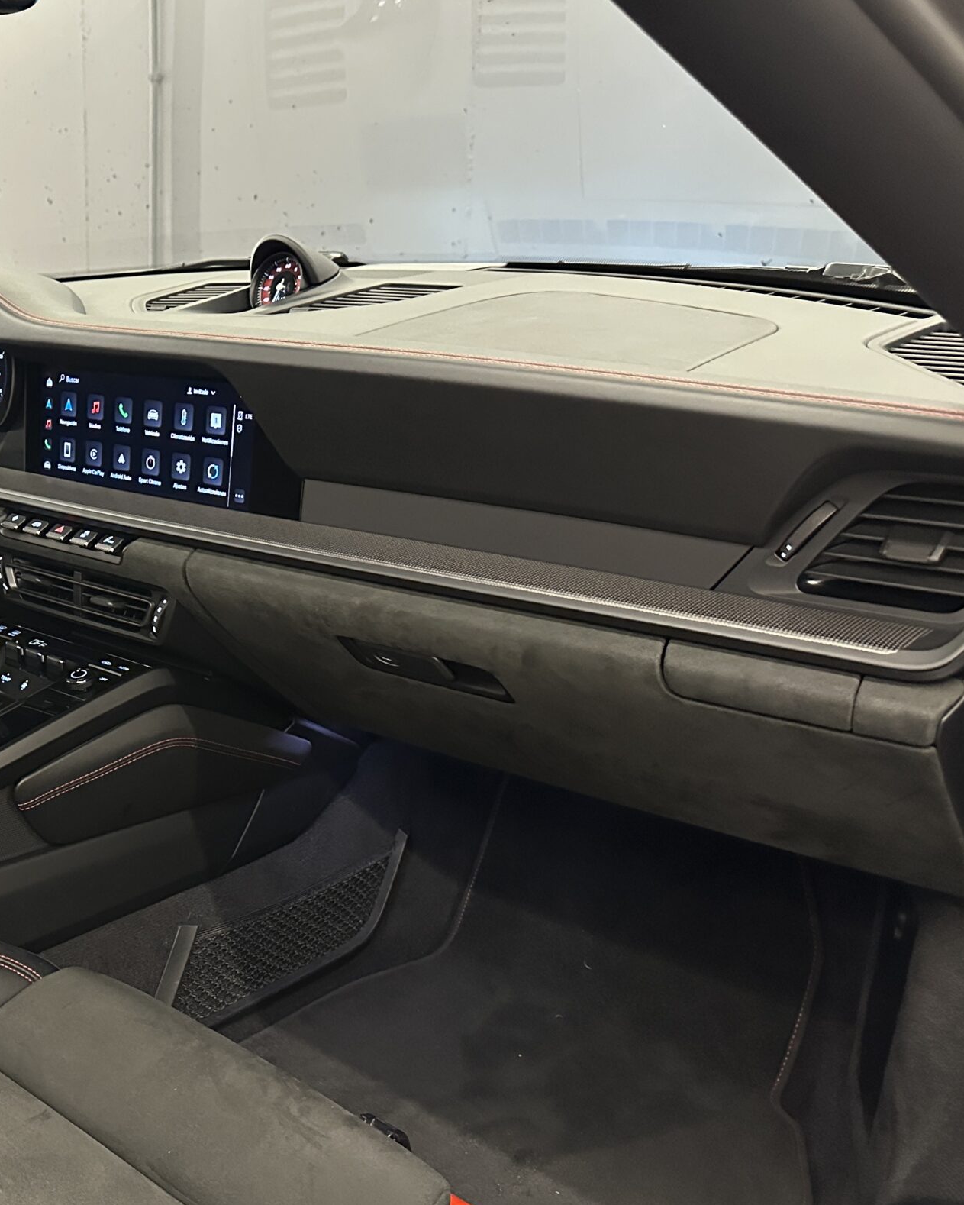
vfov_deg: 47.8
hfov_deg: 35.7
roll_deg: +1.4
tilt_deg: -18.8
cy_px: 683
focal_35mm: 38
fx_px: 1355
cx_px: 19
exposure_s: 1/33
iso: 800
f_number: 1.78
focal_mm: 6.86
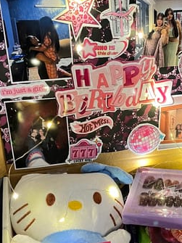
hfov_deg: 27.4
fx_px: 372
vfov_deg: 36.2
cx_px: 120
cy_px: 129
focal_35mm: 53
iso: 1000
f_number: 1.6
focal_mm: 5.1
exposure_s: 1/30
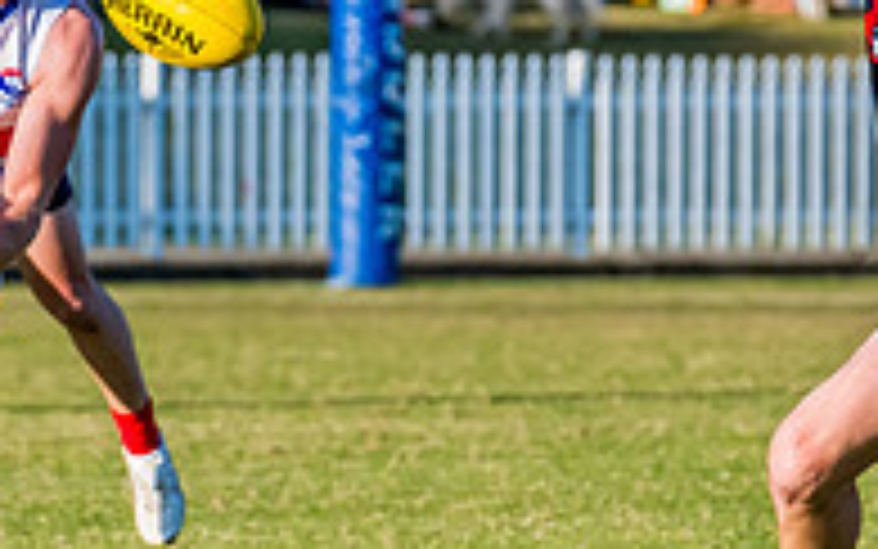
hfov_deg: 2.1
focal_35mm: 988
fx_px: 23648
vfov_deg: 1.3
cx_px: -126
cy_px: 366
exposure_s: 1/1600
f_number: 8
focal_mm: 310
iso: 800
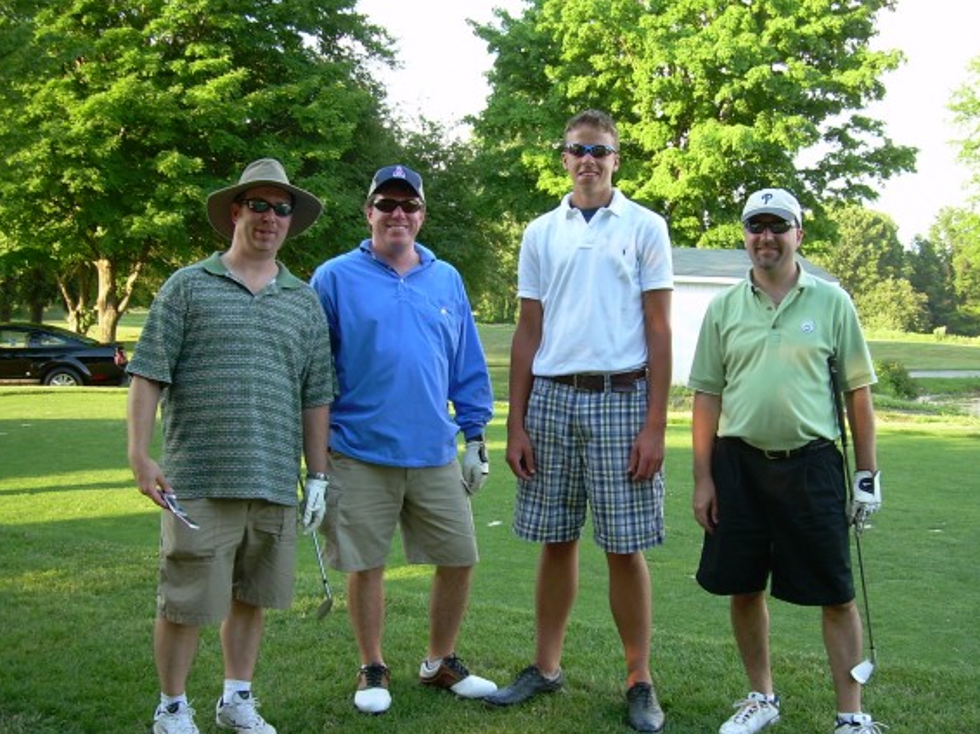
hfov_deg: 43.8
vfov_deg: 33.6
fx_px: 1217
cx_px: 530
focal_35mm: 43
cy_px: 388
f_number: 2.8
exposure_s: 1/77.8
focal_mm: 6.3
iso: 50
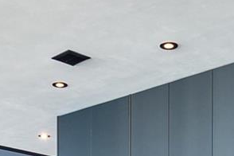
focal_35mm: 87
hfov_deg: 23.4
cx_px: 124
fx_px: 565
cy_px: 279
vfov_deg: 14.0
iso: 100
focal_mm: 8
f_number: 5
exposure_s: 1/2
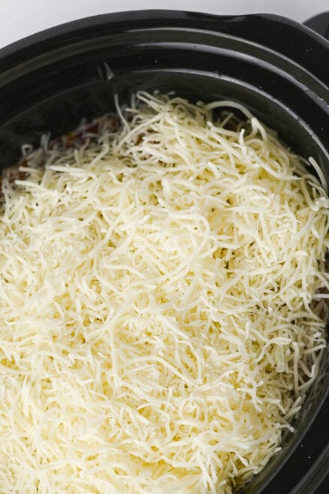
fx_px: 1070
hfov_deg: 17.4
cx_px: 111
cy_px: 311
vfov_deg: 25.9
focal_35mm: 78
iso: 180
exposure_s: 1/100
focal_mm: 50
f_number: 4
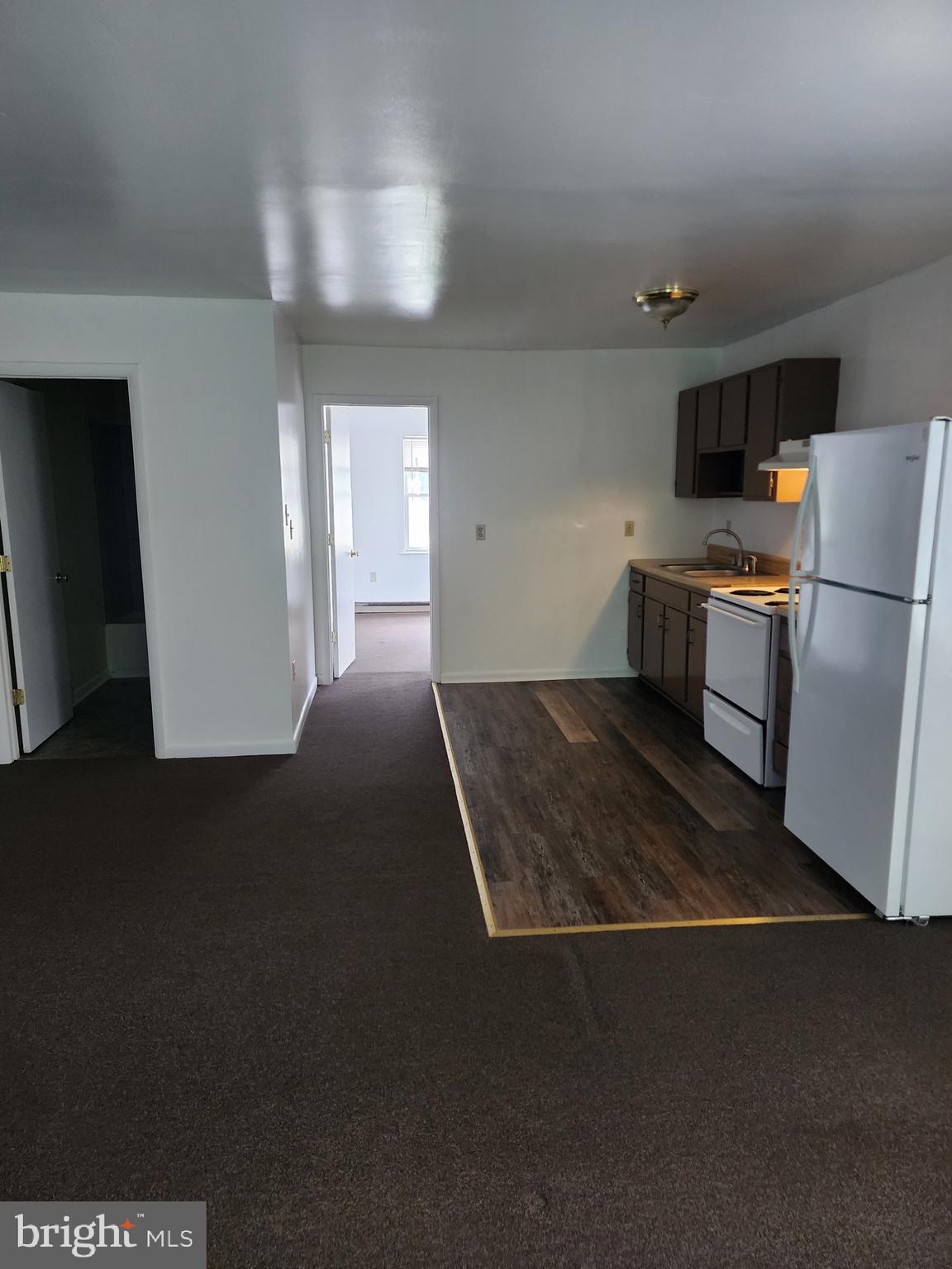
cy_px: 634
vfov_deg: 73.9
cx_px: 476
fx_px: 843
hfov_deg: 58.9
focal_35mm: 23
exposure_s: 1/120
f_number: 1.8
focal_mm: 6.4
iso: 640
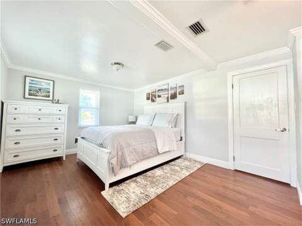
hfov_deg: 106.2
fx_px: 113
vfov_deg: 89.9
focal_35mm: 13
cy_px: 113
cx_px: 151
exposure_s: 1/120
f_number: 1.8
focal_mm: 1.57
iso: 125
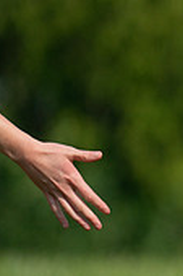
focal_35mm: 1871
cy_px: 171
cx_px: 413
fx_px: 14294
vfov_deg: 1.1
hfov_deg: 0.7
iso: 640
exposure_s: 1/4000
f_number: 6.3
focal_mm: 547
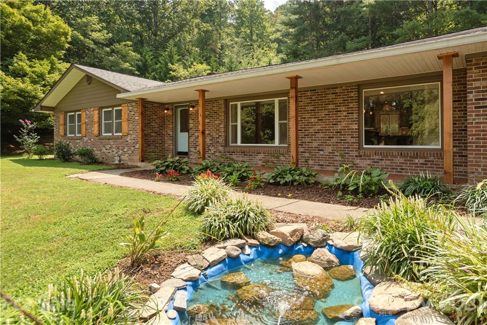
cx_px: 244
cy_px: 162
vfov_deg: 61.9
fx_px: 271
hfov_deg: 84.0
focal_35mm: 20
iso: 200
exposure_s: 1/500
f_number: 7.1
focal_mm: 20
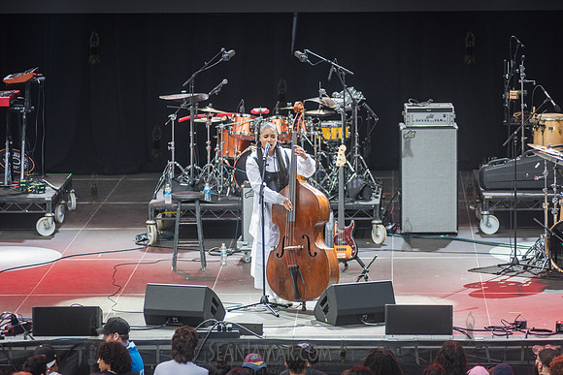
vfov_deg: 6.9
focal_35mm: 200
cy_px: 188
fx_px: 3128
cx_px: 282
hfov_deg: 10.3
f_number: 3.2
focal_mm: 200
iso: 800
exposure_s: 1/320
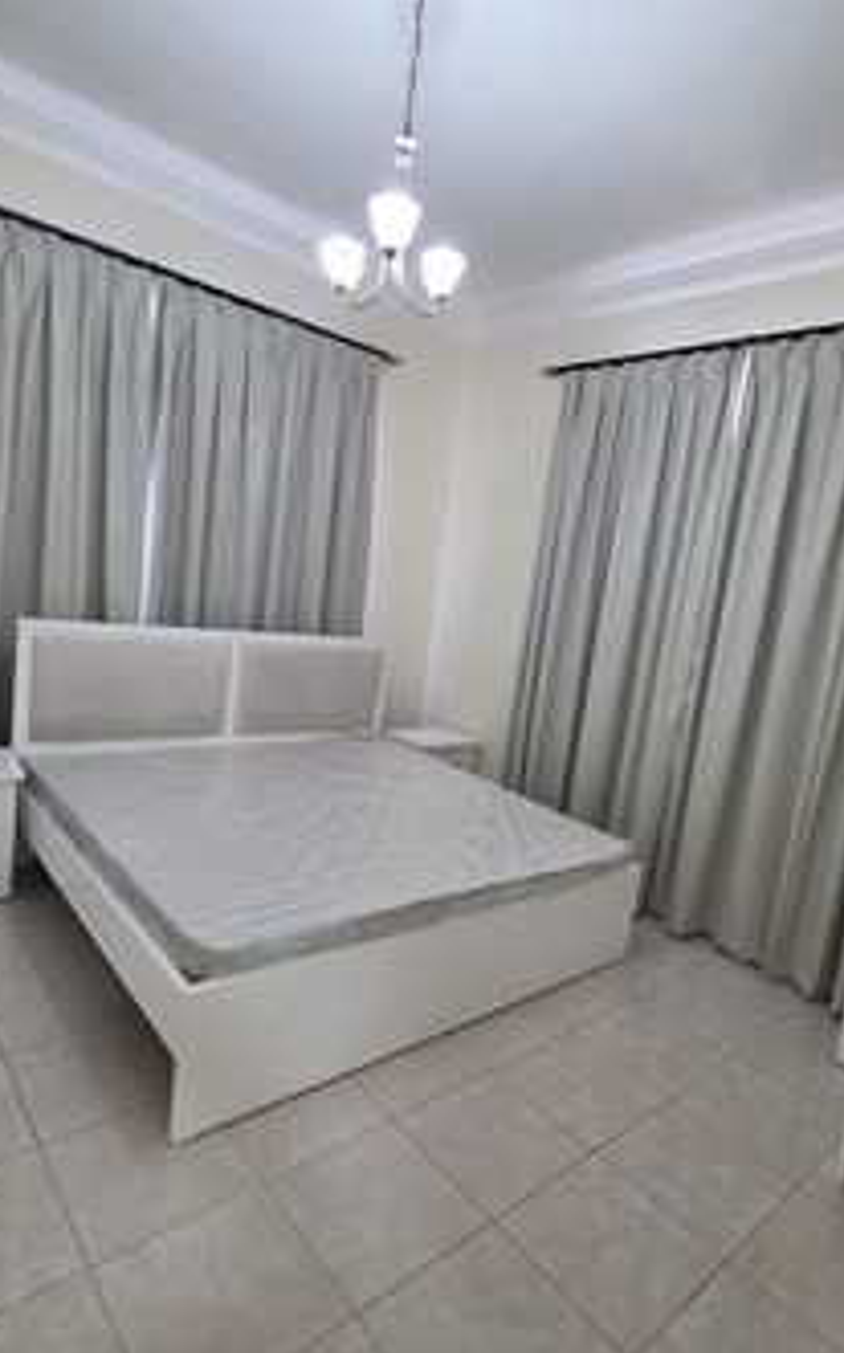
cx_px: 446
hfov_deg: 62.1
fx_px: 700
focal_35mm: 19
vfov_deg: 88.0
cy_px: 691
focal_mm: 2.2
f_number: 1.9
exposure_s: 1/50
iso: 160
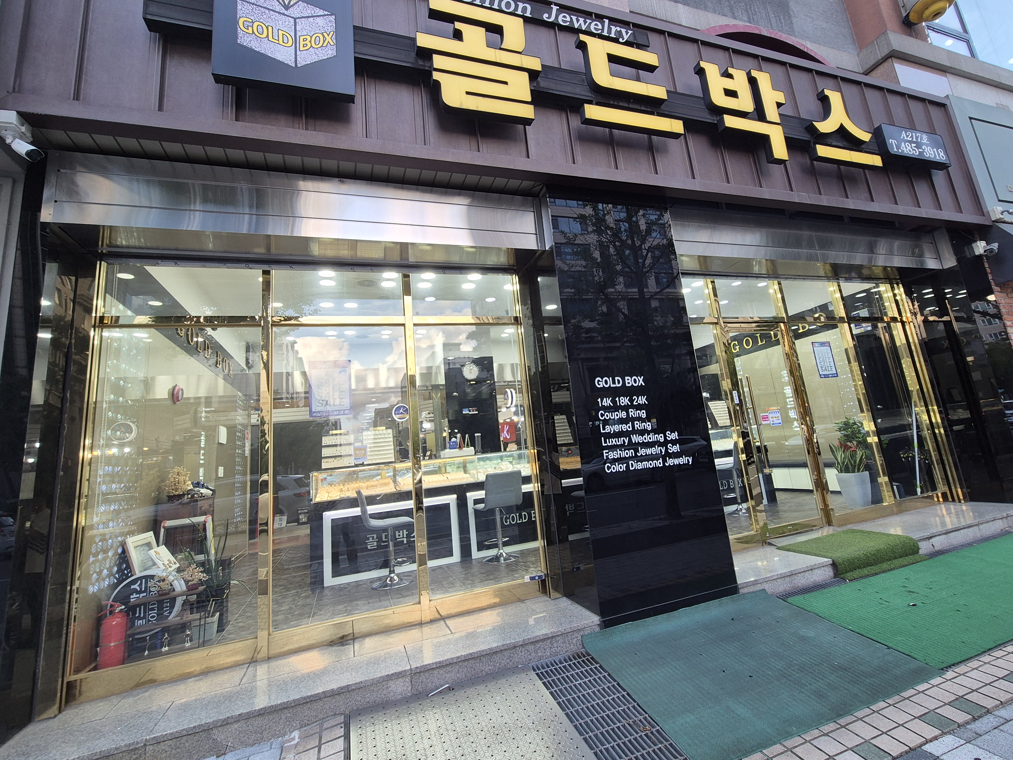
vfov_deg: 81.6
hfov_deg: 98.1
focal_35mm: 15
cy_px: 352
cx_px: 531
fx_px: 439
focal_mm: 2.2
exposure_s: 1/120
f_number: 2.2
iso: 50
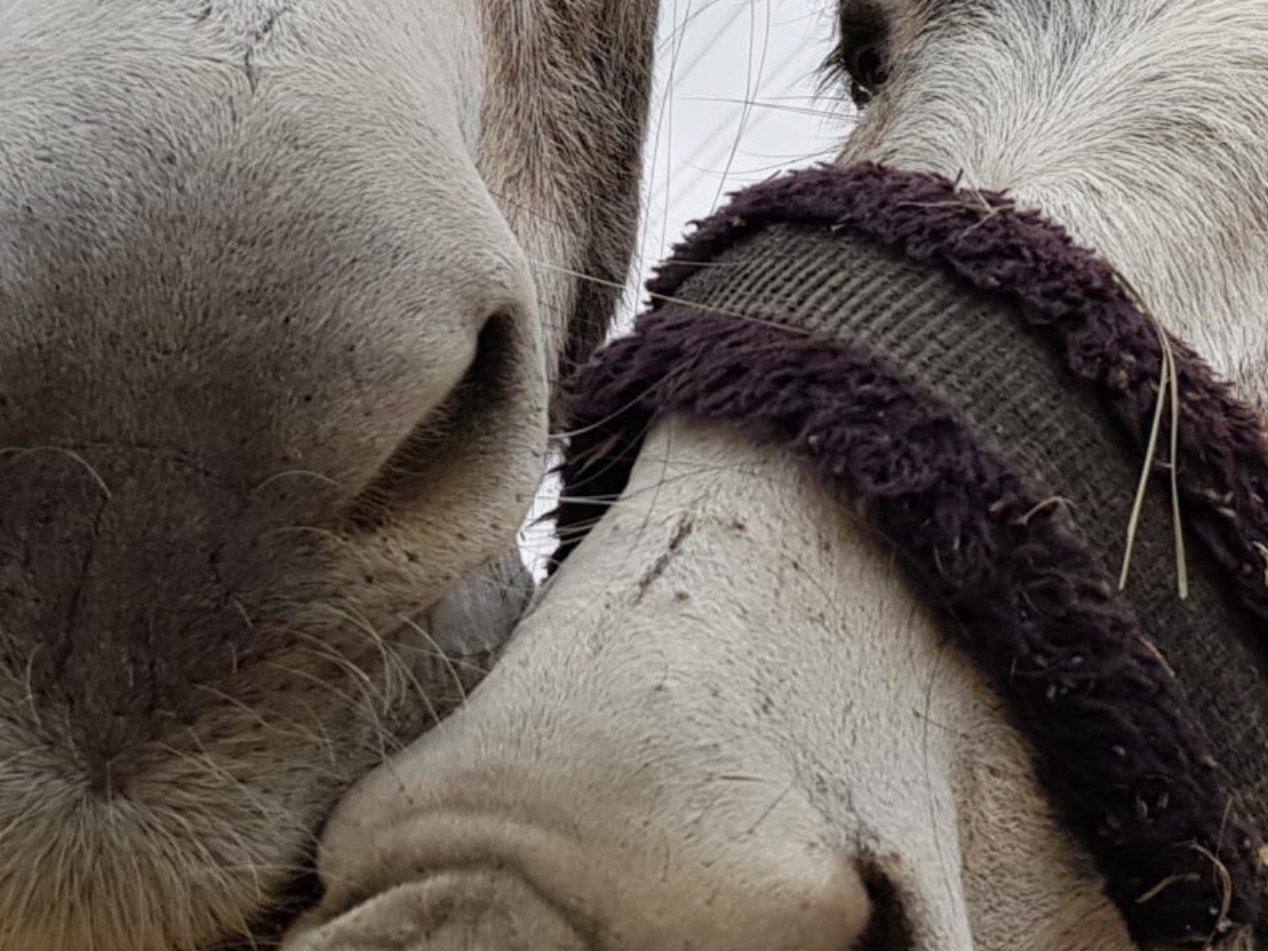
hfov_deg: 23.2
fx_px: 3077
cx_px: 857
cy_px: 411
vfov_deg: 17.6
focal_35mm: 84
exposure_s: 1/828
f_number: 1.7
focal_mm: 4.2
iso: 40
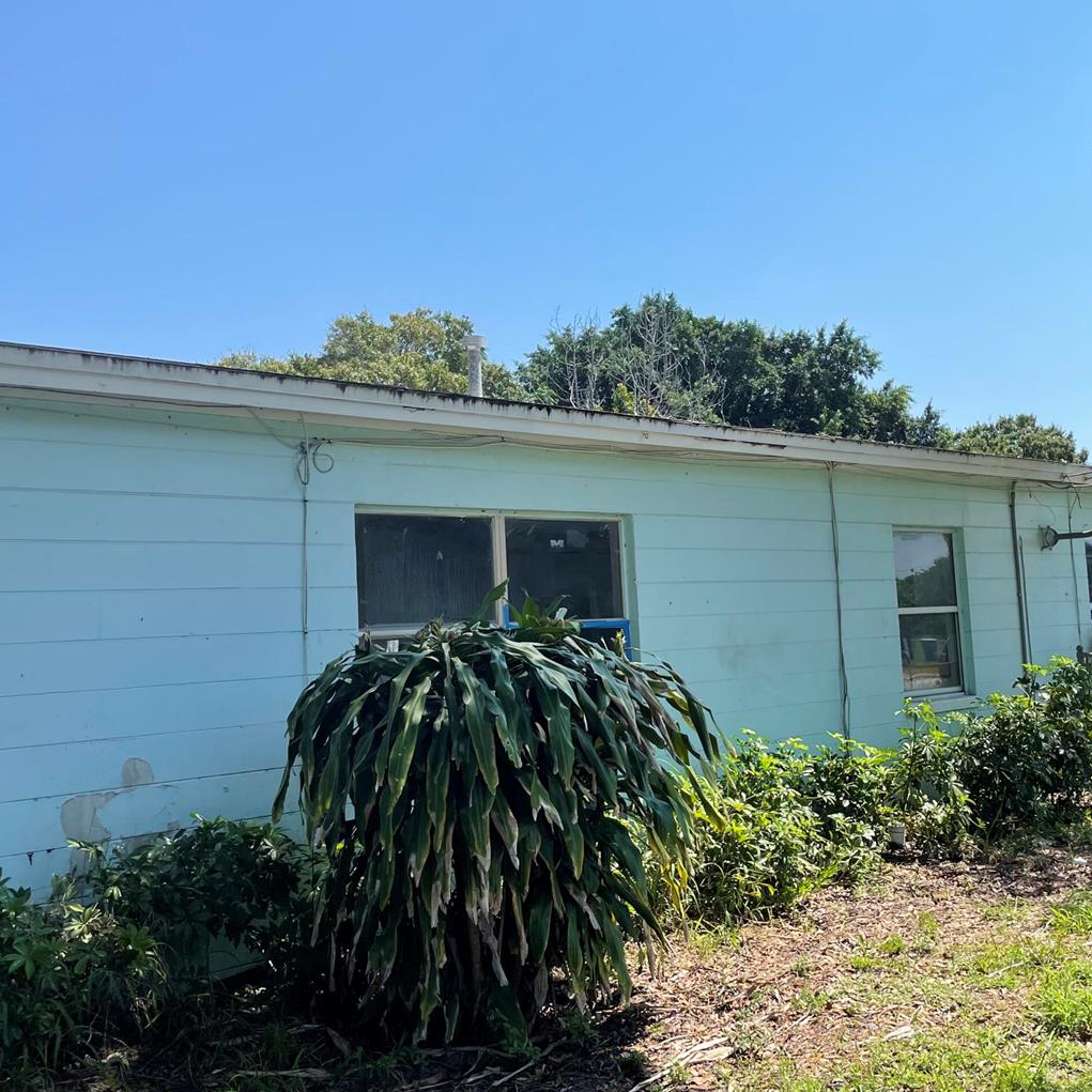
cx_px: 625
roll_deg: +3.6
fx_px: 1285
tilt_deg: +4.1
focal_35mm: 36
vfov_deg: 46.0
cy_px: 517
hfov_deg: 45.9
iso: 32
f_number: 1.6
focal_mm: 4.2
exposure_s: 1/3205
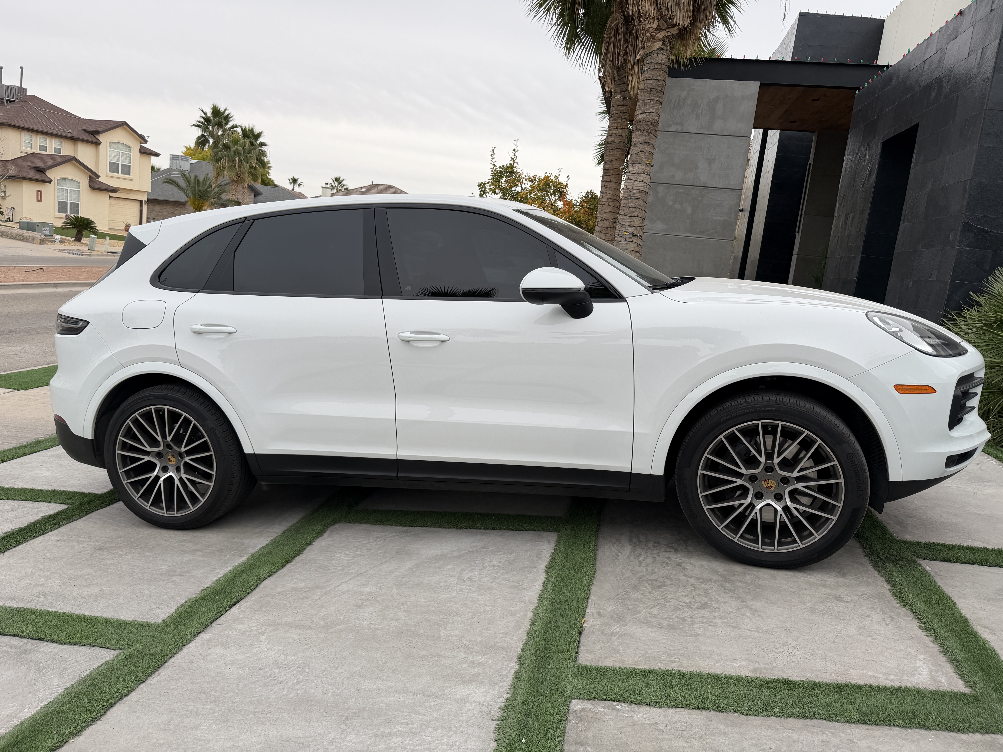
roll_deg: -5.9
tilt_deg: -9.3
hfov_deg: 71.6
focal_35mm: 24
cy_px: 376
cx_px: 502
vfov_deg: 56.8
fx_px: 695
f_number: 1.78
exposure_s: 1/2525
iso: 80
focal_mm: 6.76
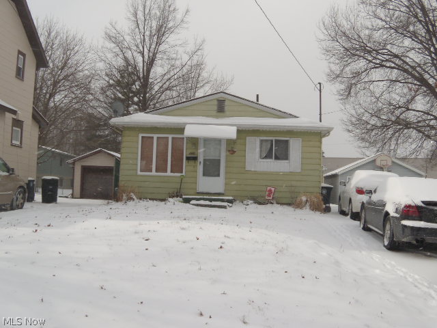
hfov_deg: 51.4
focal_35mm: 36
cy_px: 164
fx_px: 454
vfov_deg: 39.7
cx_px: 218
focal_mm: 6.4
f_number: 8.5
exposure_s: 1/320
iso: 80
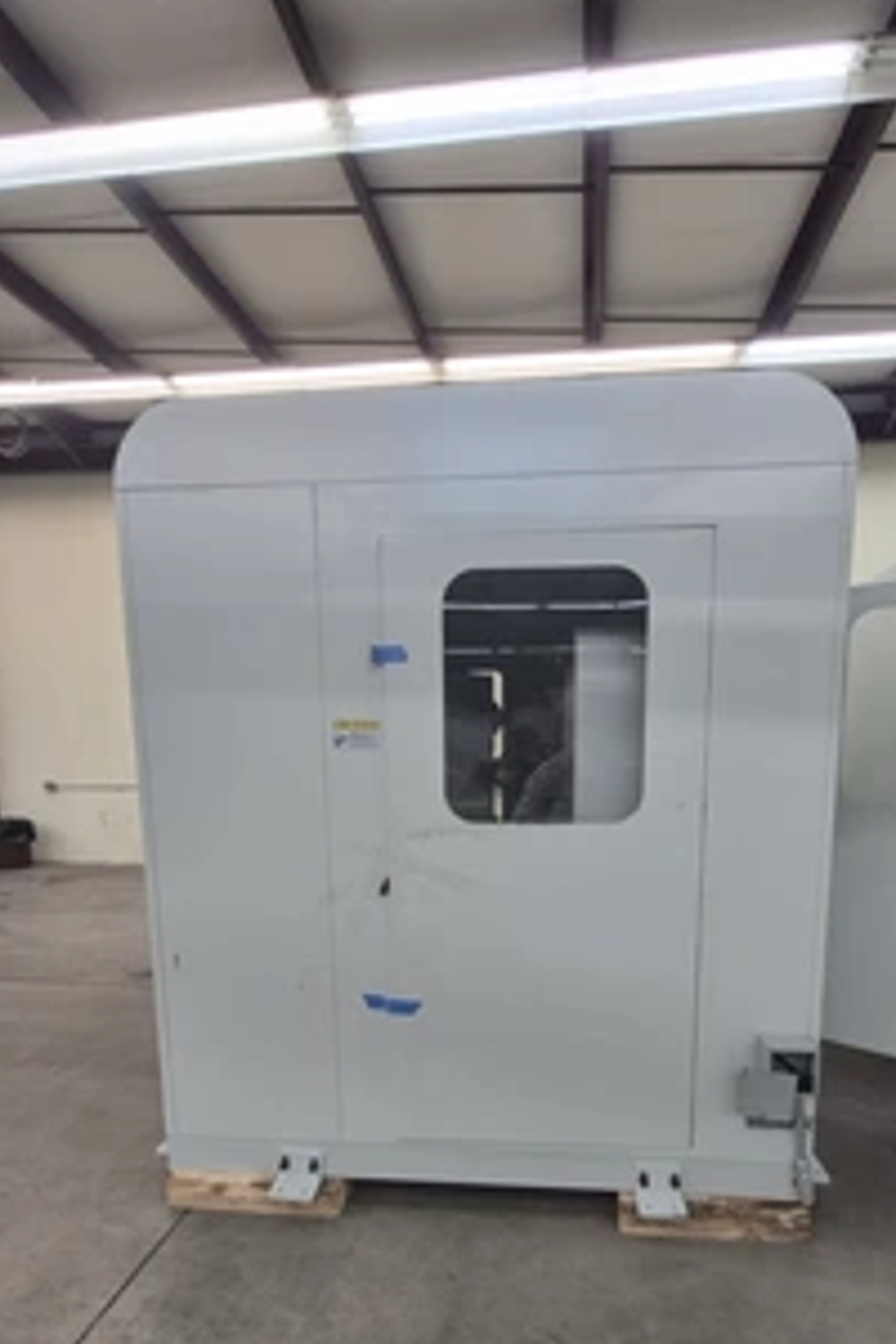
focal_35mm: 18
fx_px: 672
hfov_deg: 67.3
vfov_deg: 88.4
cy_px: 829
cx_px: 470
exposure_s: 1/60
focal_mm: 1.74
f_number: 2.2
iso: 80
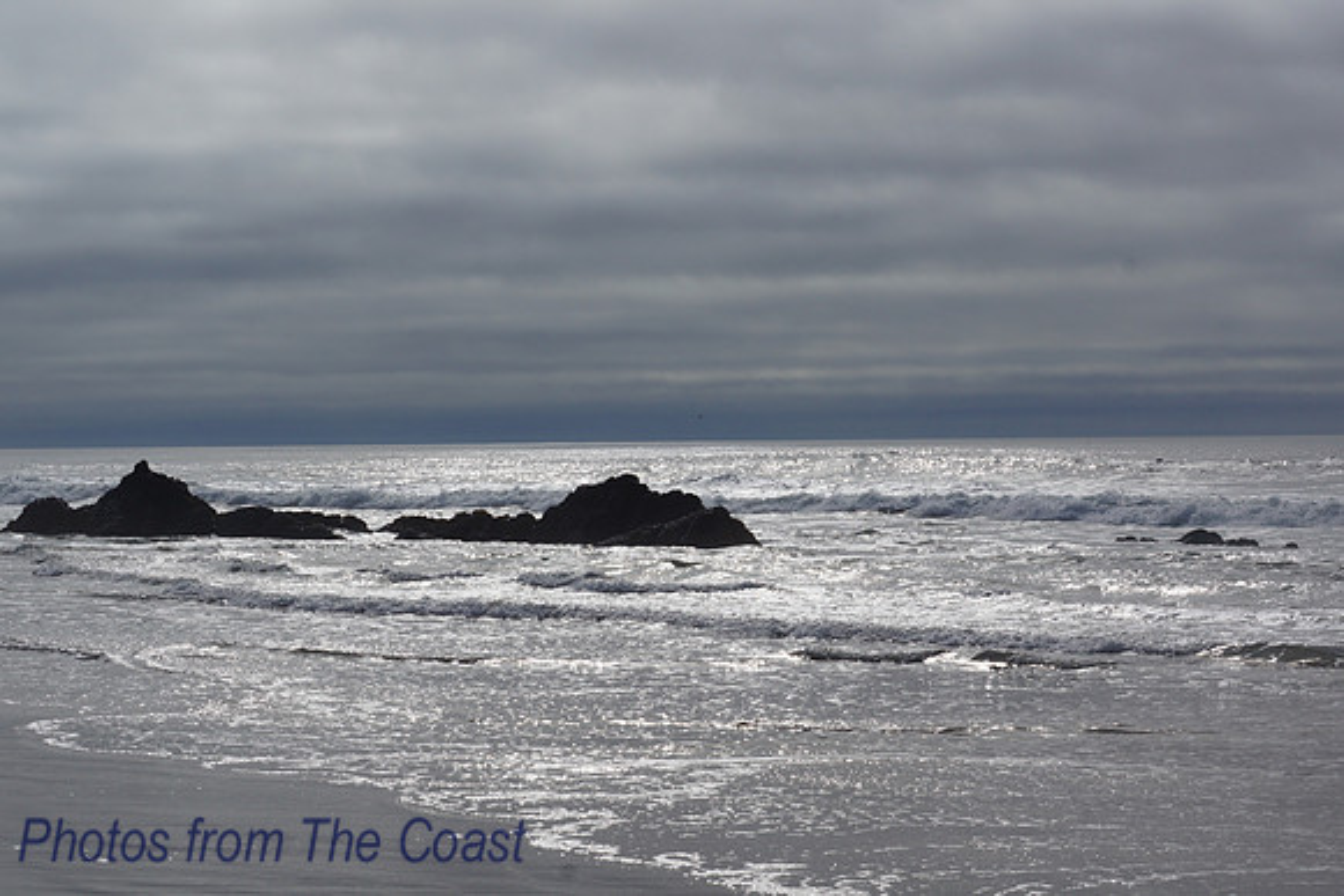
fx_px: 3361
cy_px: 448
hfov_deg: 22.6
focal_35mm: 90
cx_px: 672
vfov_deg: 15.2
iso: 100
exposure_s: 1/800
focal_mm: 60
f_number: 13
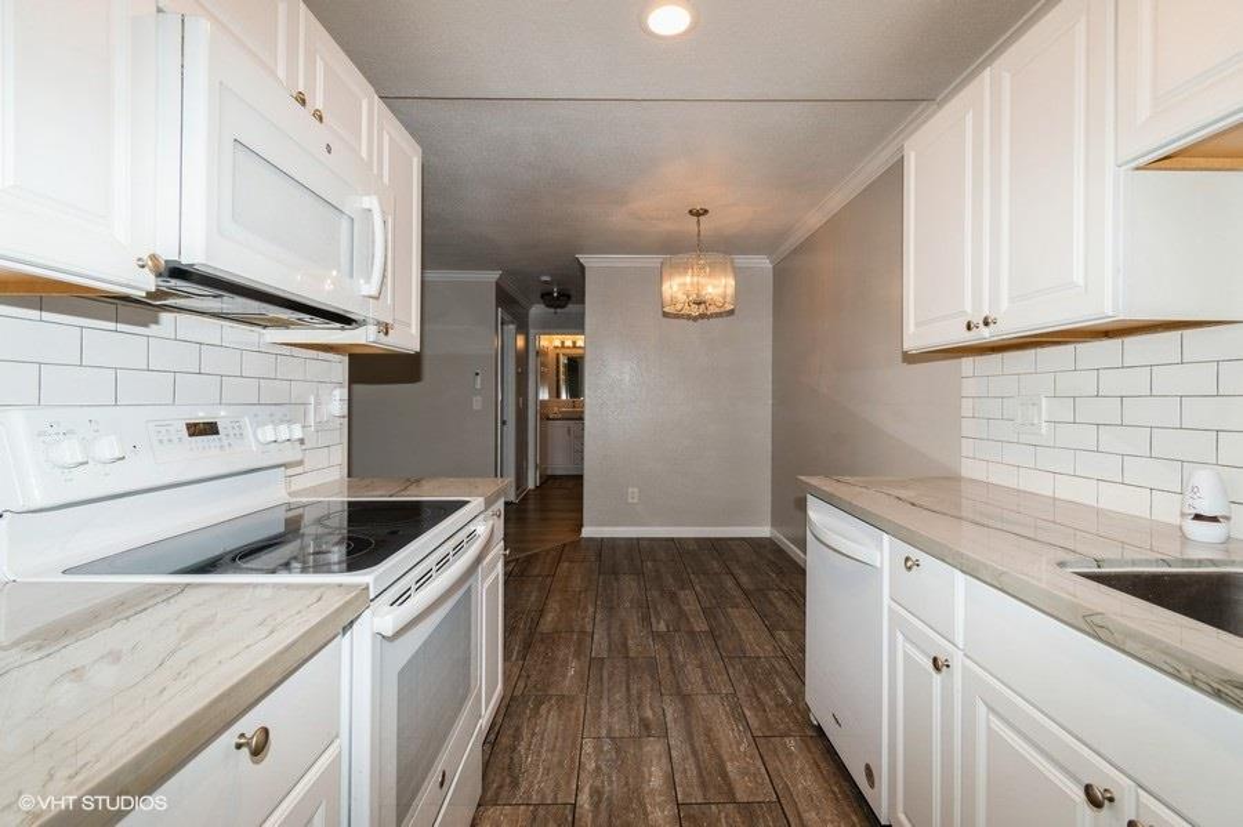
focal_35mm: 15
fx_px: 518
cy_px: 414
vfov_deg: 77.3
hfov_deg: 100.4
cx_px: 622
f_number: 9
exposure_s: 1/8
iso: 100
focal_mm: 10
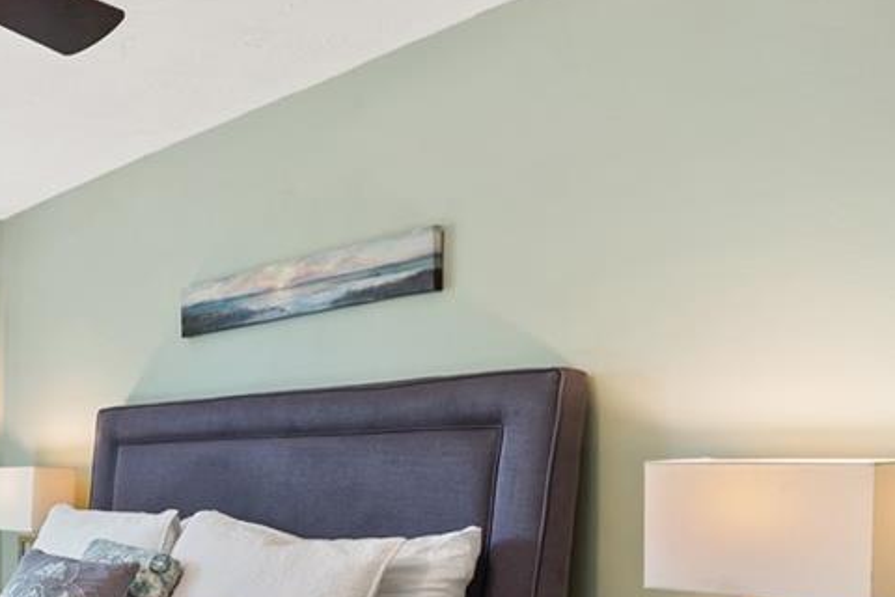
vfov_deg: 31.0
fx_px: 994
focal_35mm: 40
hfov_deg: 37.3
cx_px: -170
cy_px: 595
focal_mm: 12
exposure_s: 1/6
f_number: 5
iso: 100
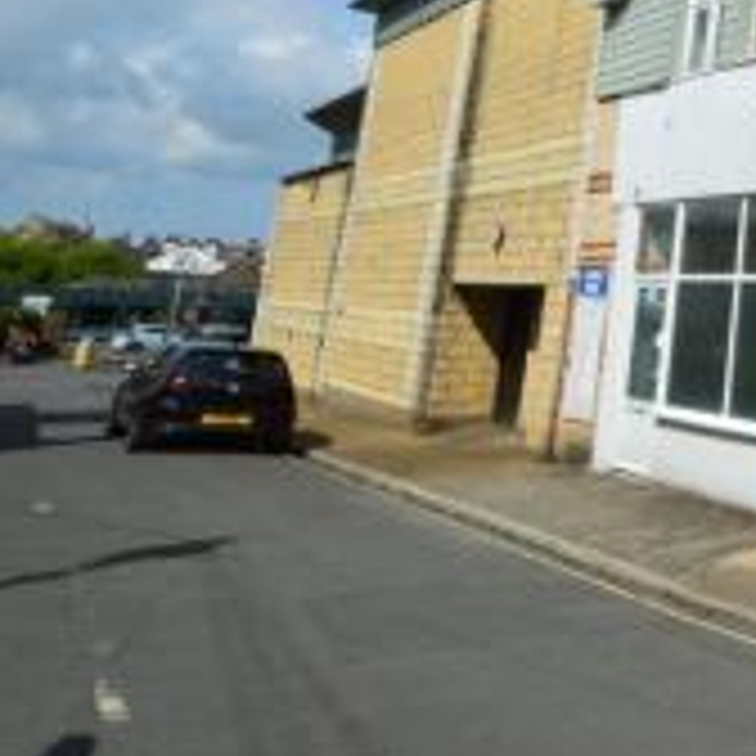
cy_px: 88
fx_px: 890
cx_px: 1022
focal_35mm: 36
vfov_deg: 42.5
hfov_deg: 32.3
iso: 320
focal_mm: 10
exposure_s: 1/500
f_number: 11
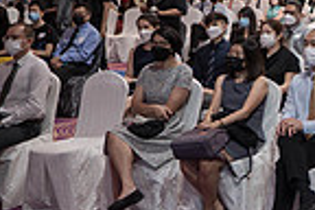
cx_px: 479
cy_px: 5
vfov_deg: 14.6
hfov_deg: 19.2
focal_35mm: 92
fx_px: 805
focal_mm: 11
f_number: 1.7
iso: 1250
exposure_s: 1/125
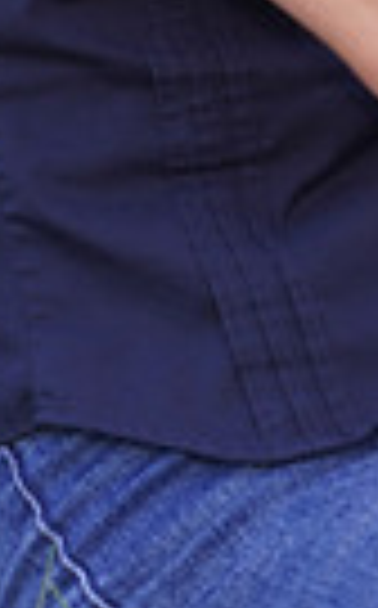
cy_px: -644
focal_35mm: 565
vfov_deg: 3.7
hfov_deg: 2.3
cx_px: 371
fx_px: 9343
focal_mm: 129
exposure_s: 1/125
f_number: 4
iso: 125
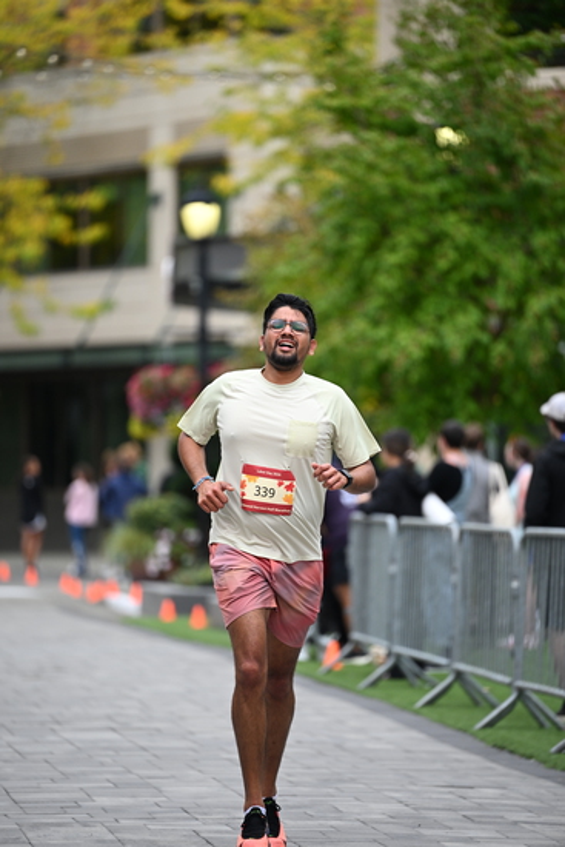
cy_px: 424
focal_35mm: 200
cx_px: 282
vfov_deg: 10.3
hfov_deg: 6.9
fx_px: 4705
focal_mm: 200
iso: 640
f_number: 2.8
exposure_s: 1/2000
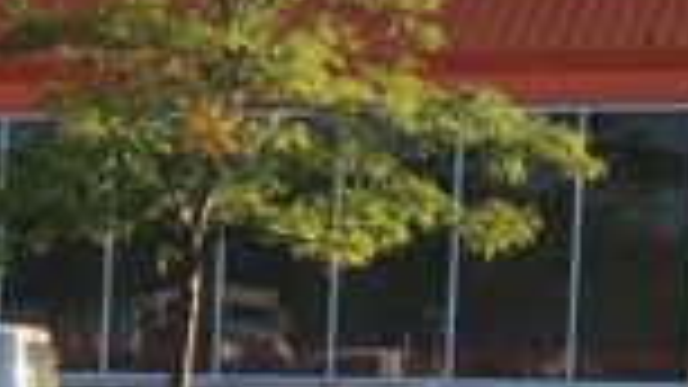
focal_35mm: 212
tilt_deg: -4.2
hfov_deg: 8.6
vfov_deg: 5.7
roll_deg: -2.2
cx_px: -1304
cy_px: 585
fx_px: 3867
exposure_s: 1/561
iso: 25
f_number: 2.2
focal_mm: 4.15
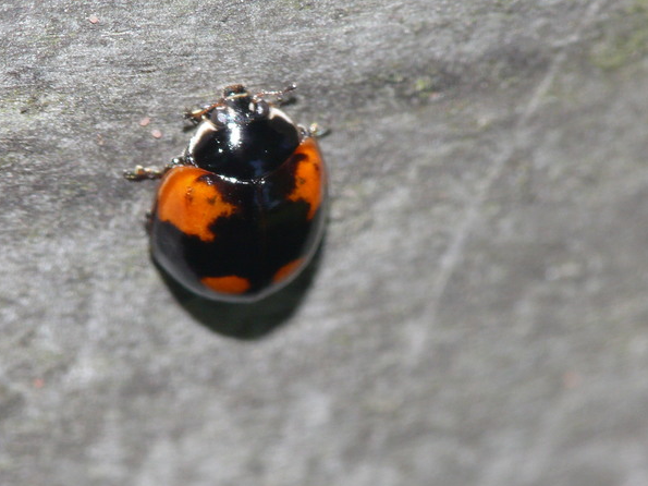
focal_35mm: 602
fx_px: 11267
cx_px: 283
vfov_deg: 2.5
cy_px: 210
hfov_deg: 3.3
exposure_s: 1/125
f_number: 11
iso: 200
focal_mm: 88.8
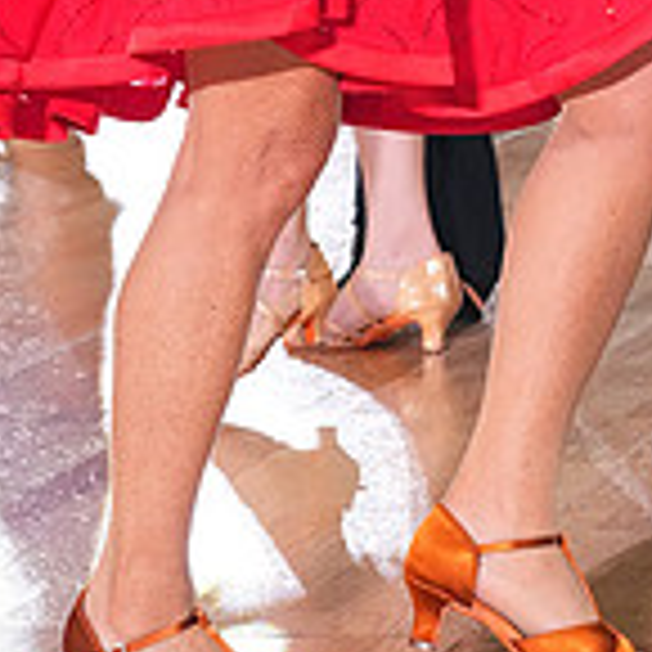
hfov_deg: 7.3
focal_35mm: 238
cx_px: 641
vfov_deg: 7.2
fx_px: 5072
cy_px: -423
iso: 5000
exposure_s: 1/320
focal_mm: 70
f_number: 5.6
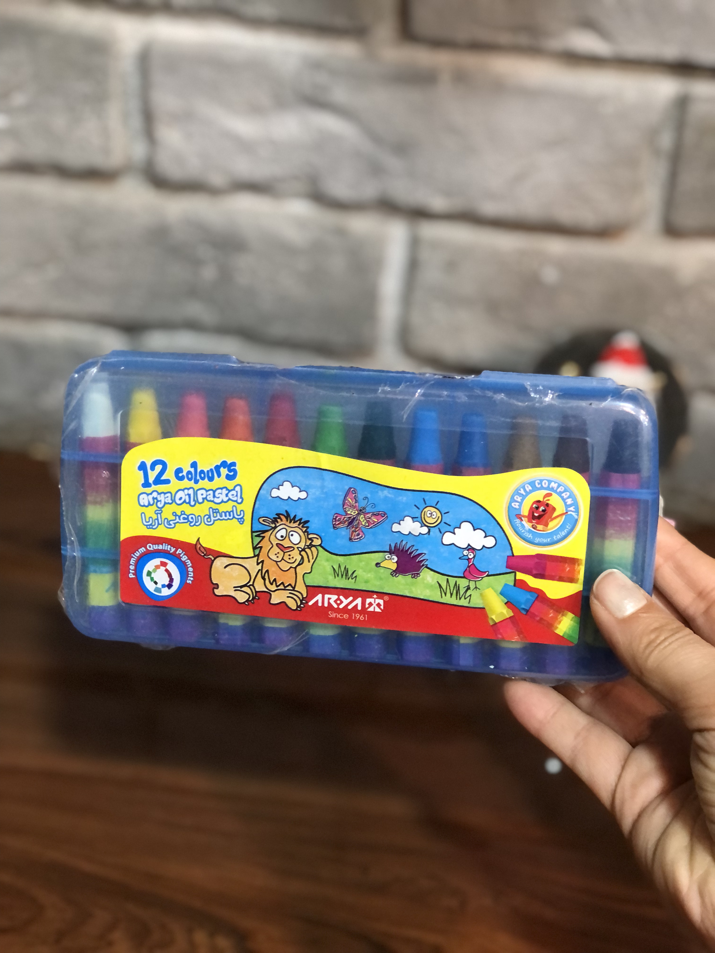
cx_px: 358
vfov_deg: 33.8
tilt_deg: -32.8
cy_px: 476
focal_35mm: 57
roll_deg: -3.6
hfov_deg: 25.7
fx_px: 1570
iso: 250
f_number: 2.8
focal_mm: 6.6
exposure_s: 1/30
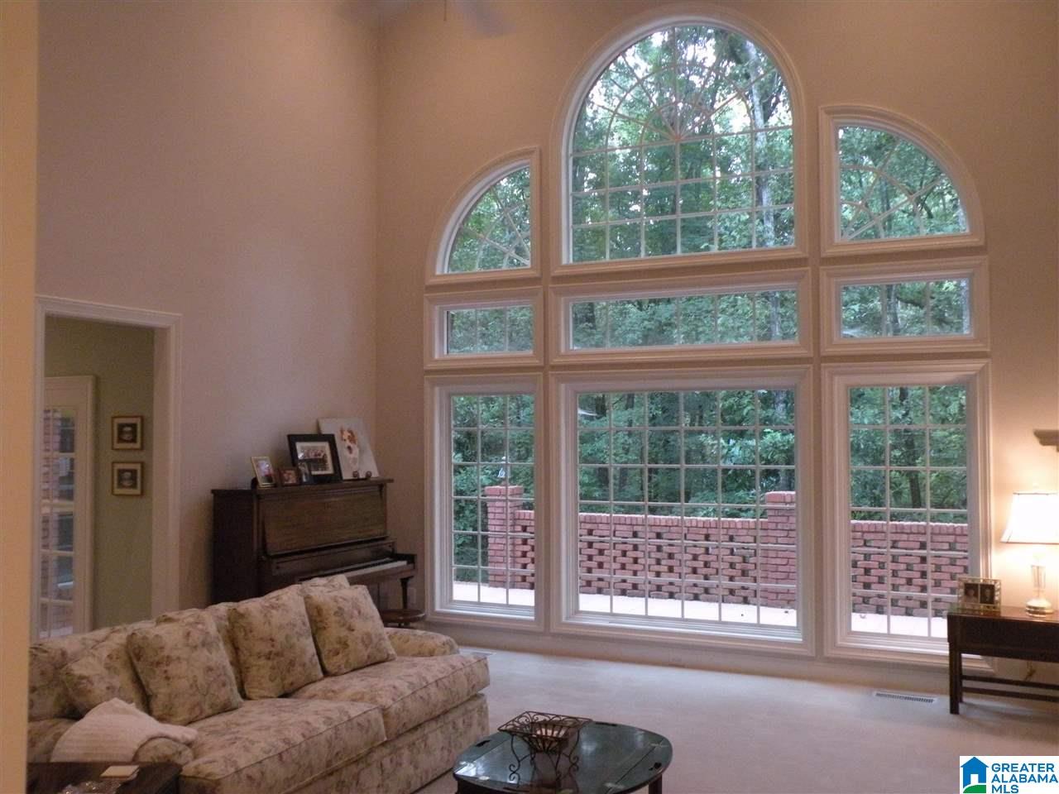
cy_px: 397
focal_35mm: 33
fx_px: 1010
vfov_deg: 42.9
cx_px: 530
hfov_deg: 55.4
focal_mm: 5.8
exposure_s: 1/33
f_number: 3.2
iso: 400
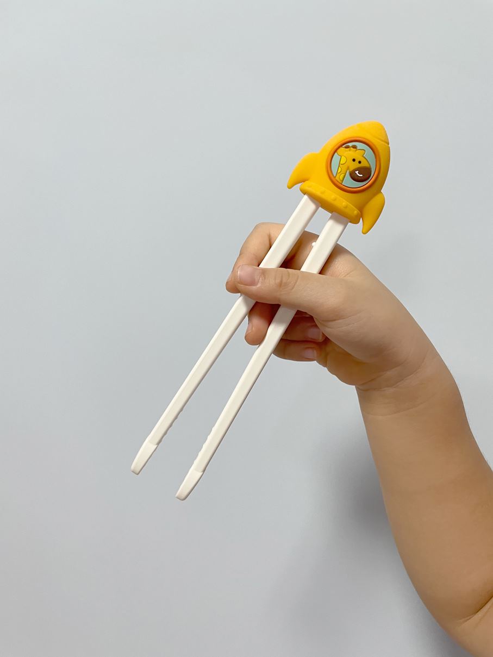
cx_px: 246
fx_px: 494
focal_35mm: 26
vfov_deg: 67.3
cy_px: 328
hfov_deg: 53.1
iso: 125
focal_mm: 4.2
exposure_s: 1/50
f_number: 1.6
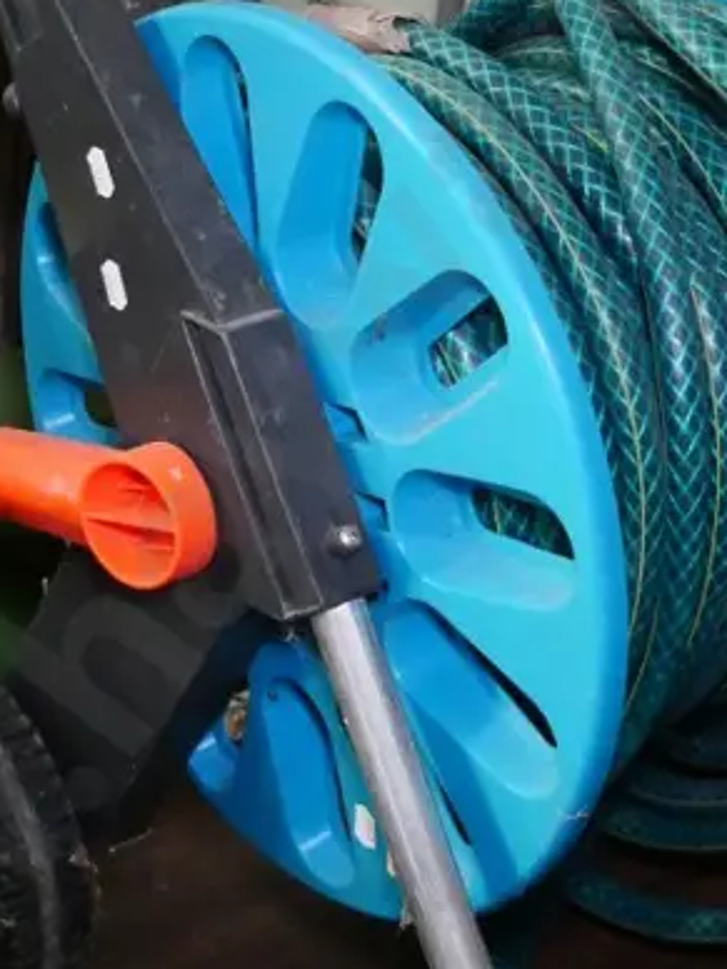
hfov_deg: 15.6
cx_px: 427
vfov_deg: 20.5
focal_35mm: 95
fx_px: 2660
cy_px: 252
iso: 3200
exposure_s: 1/200
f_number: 3.9
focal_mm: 18
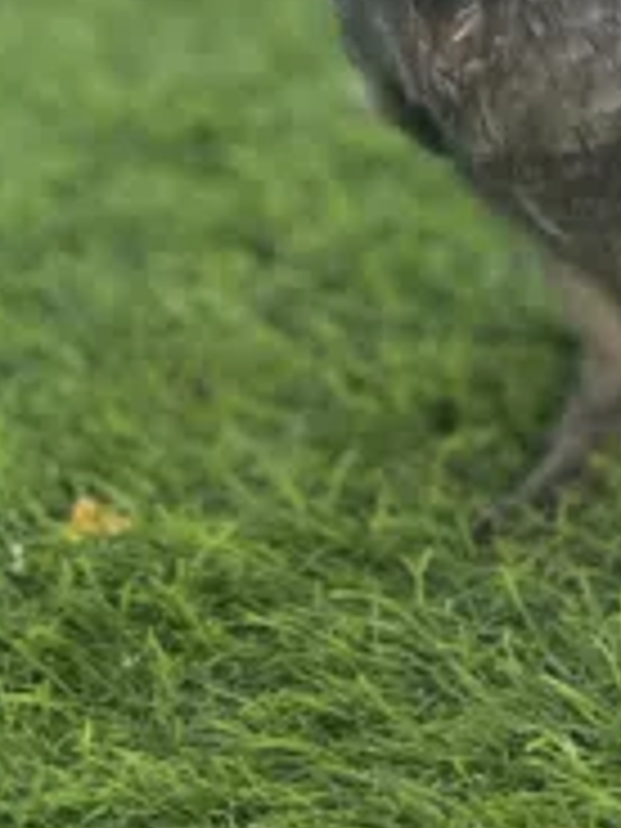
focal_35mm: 261
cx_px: 608
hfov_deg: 5.7
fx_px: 6243
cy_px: 0
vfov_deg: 7.6
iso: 200
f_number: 2.8
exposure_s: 1/99
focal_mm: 15.66
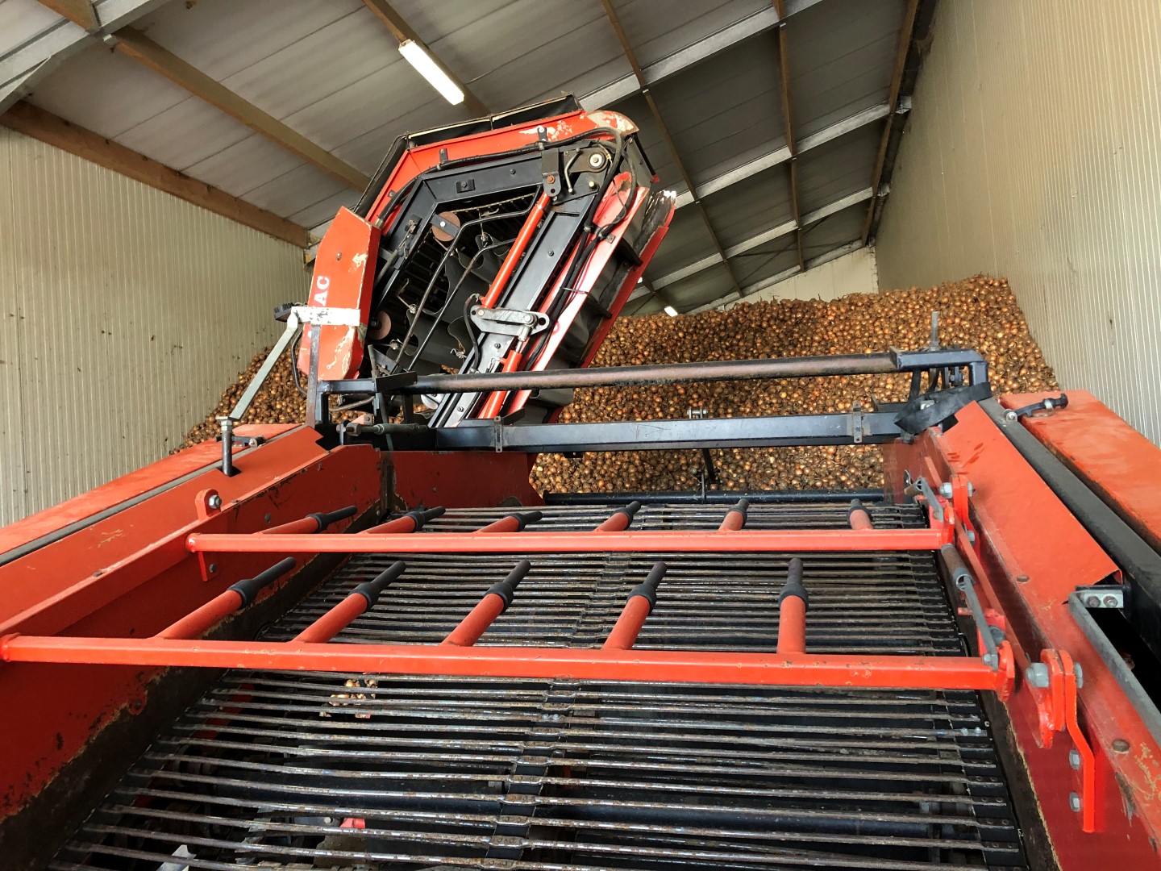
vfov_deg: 49.7
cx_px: 580
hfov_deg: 63.4
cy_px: 436
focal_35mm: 28
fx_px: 939
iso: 100
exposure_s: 1/17
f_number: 1.8
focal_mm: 4
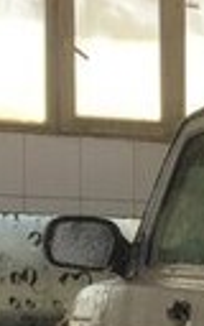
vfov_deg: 12.9
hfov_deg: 7.4
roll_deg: -0.5
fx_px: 1405
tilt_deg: -4.2
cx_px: 594
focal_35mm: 158
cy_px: 381
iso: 32
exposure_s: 1/297
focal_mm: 4.15
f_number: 2.2
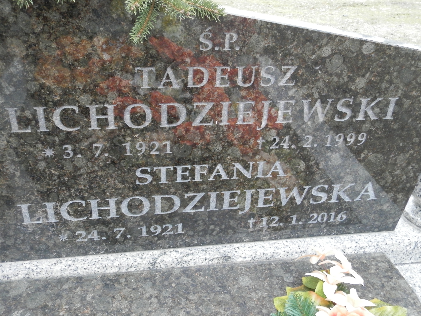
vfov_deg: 41.8
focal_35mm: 34
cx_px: 210
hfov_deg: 54.0
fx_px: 414
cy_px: 158
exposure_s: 1/10
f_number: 3.3
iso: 200
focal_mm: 6.1
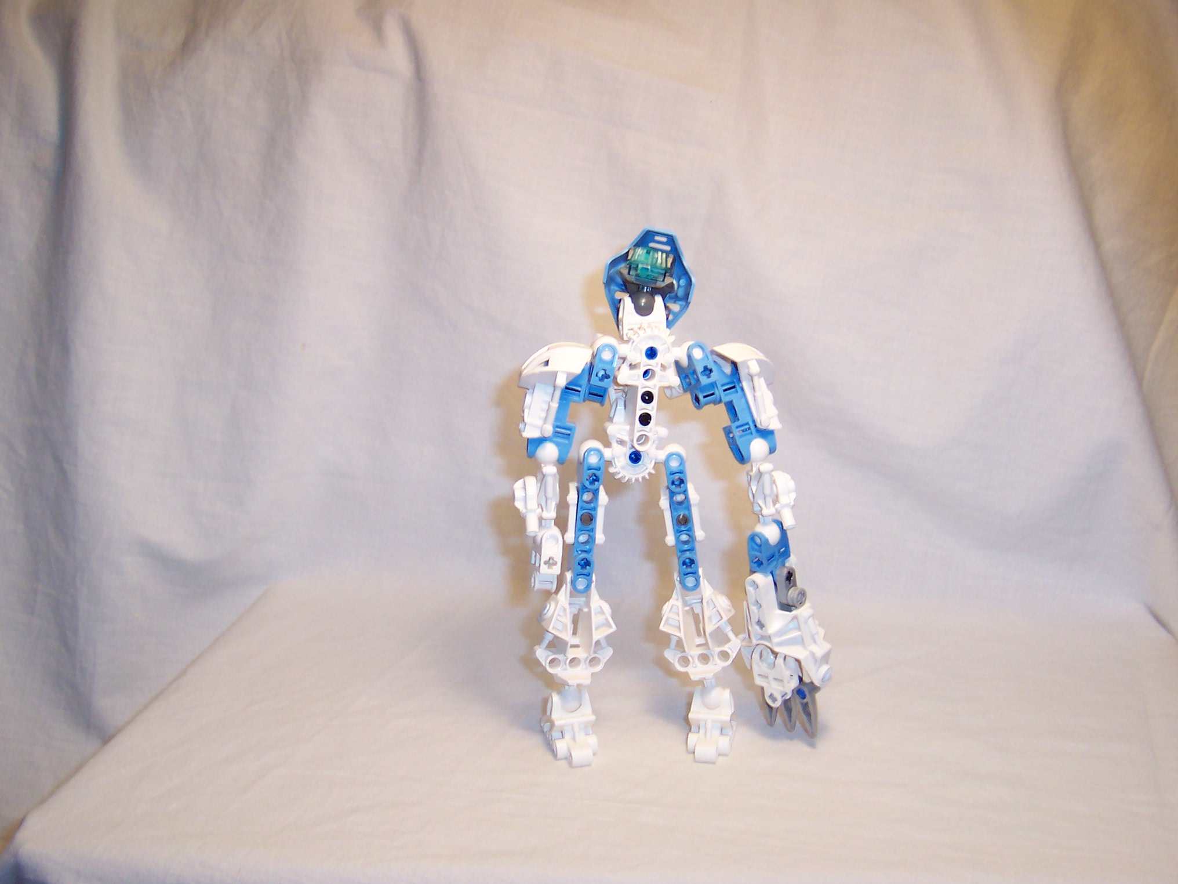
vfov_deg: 39.7
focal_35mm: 36
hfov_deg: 51.4
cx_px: 589
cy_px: 442
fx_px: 1225
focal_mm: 5.6
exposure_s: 1/60
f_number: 2.8
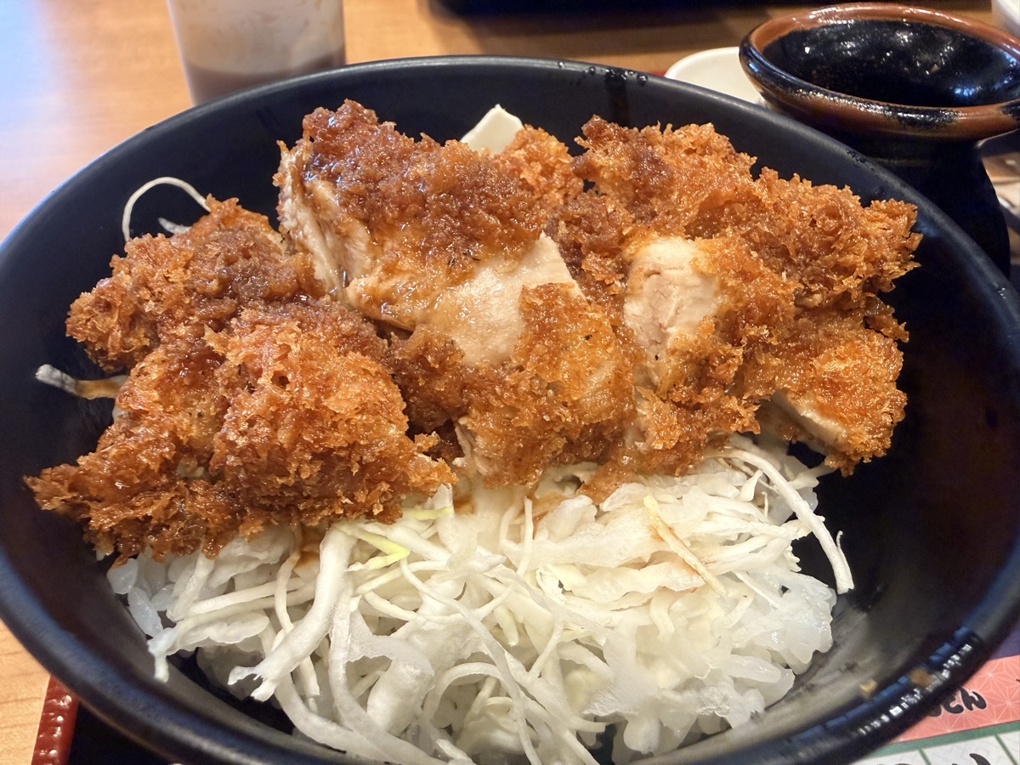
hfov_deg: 71.6
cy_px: 382
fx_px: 707
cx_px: 510
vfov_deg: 56.8
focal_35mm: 24
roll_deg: +1.8
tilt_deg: -44.7
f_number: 2.2
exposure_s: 1/100
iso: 320
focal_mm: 2.22
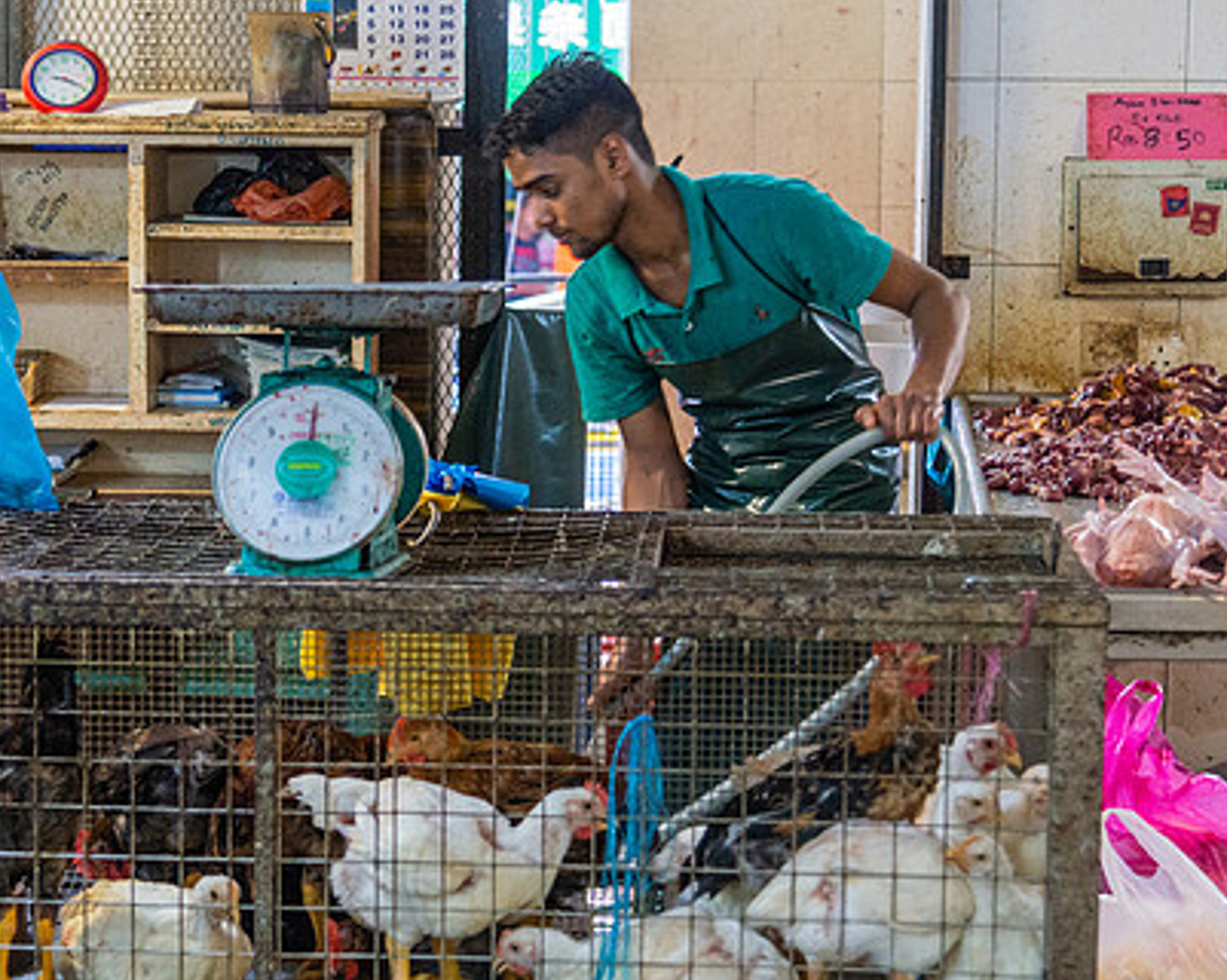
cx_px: 322
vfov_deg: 15.4
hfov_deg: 19.1
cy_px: 599
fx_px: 3628
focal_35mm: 100
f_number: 4
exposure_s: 1/90
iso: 2000
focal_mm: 66
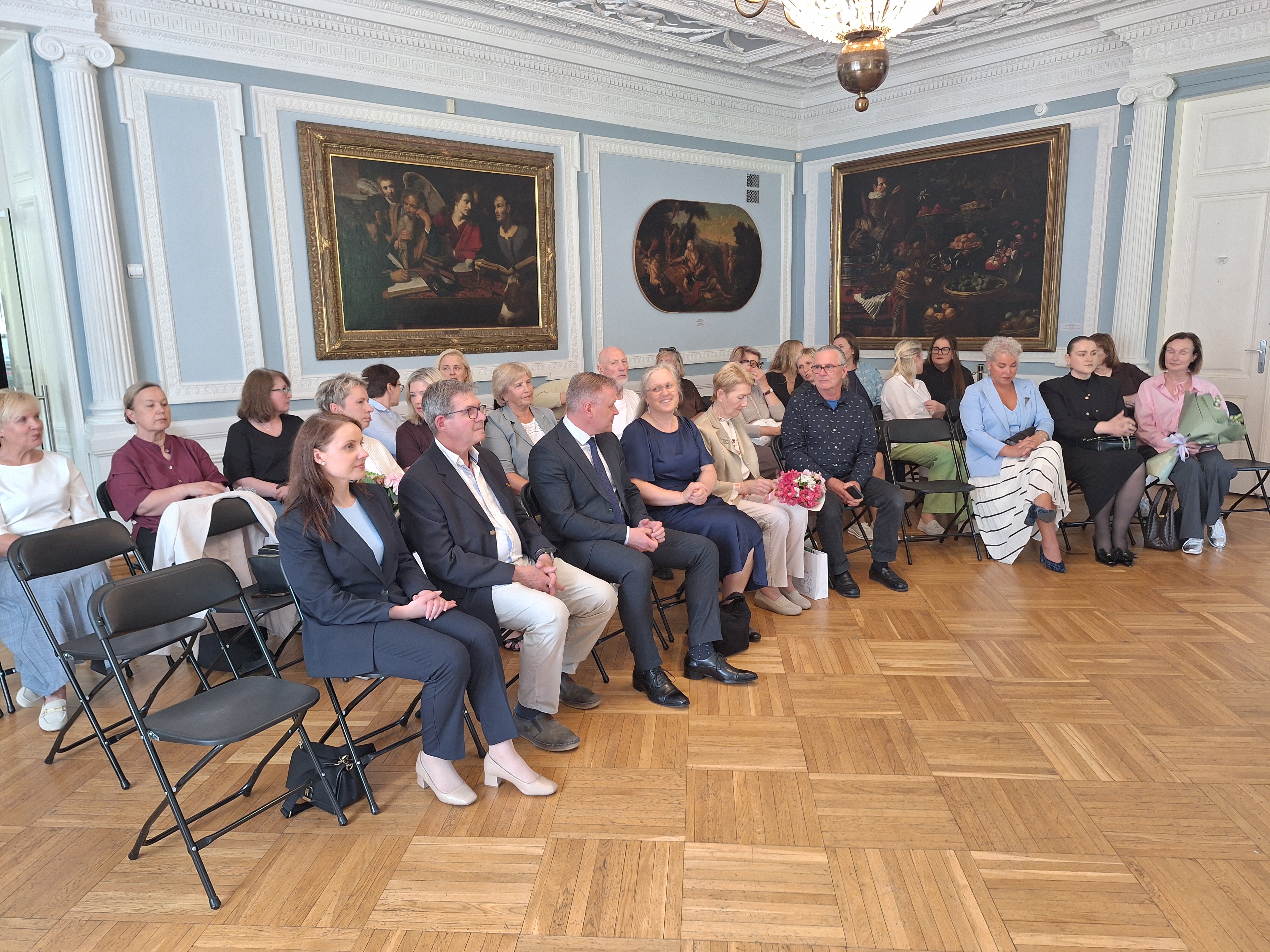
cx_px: 635
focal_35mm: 23
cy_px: 476
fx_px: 844
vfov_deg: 58.9
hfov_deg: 73.9
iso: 250
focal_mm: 5.54
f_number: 1.8
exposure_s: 1/33
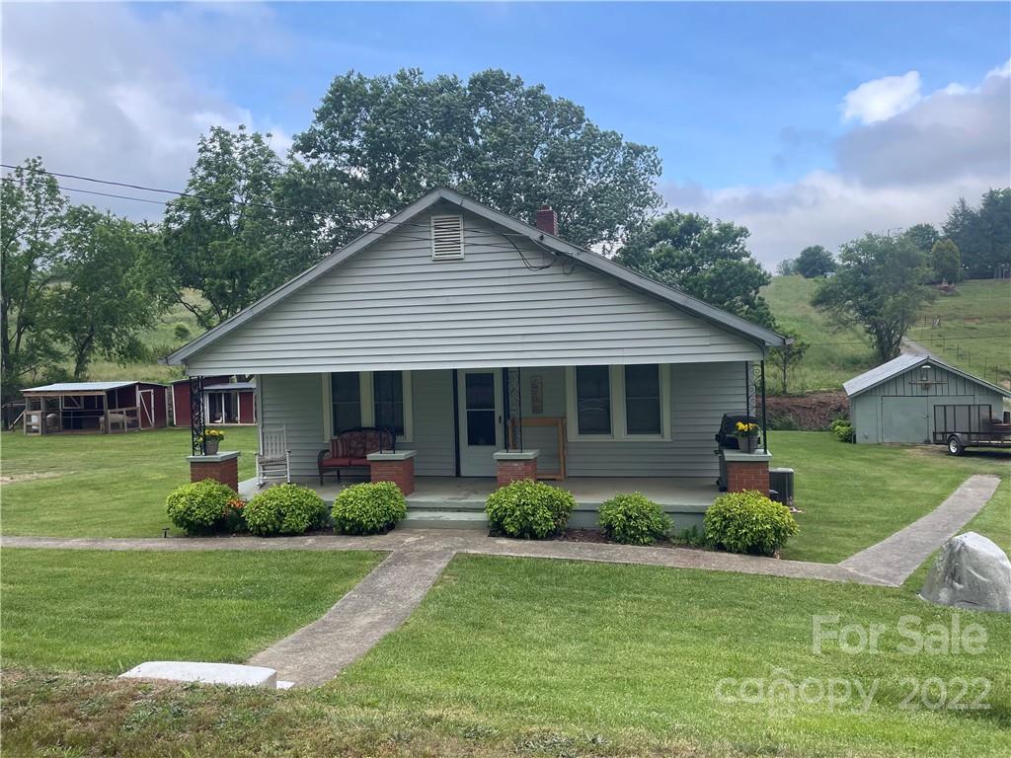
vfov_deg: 53.1
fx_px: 759
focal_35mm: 26
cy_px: 379
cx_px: 506
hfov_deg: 67.3
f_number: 1.6
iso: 32
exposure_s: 1/1195
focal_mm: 4.2
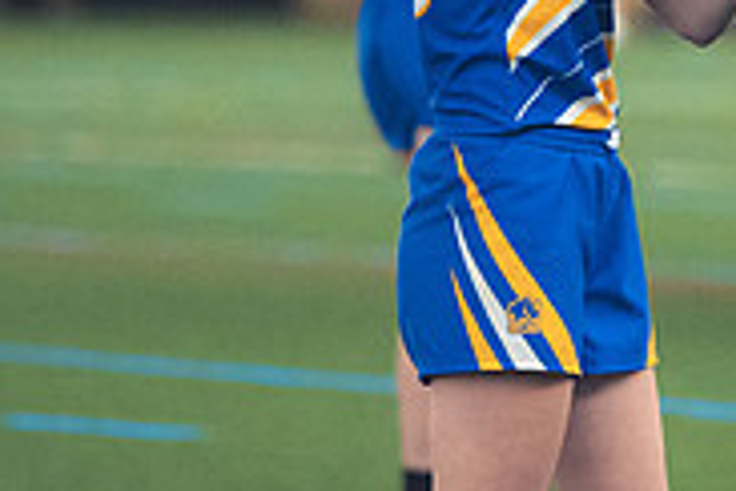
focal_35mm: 951
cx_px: 764
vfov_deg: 1.4
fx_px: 19441
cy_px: 161
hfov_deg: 2.2
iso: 4000
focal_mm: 200
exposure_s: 1/320
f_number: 2.8
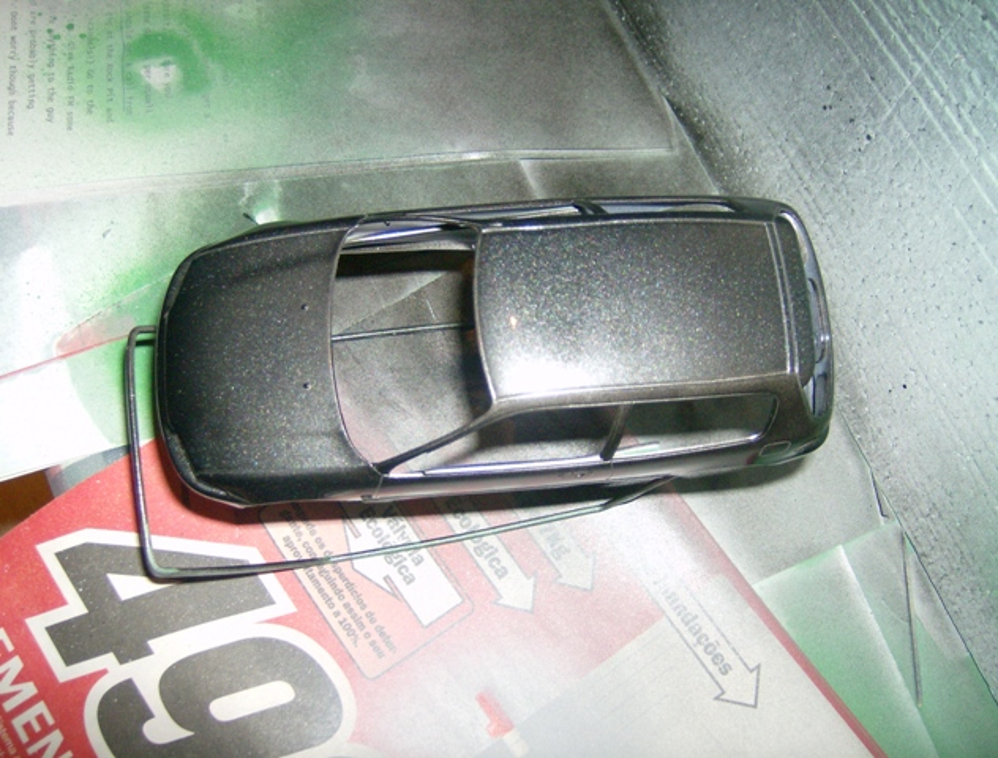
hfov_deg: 51.2
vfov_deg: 40.0
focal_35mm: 36
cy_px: 379
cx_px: 499
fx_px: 1043
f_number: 2.8
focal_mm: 6
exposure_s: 1/60
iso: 200
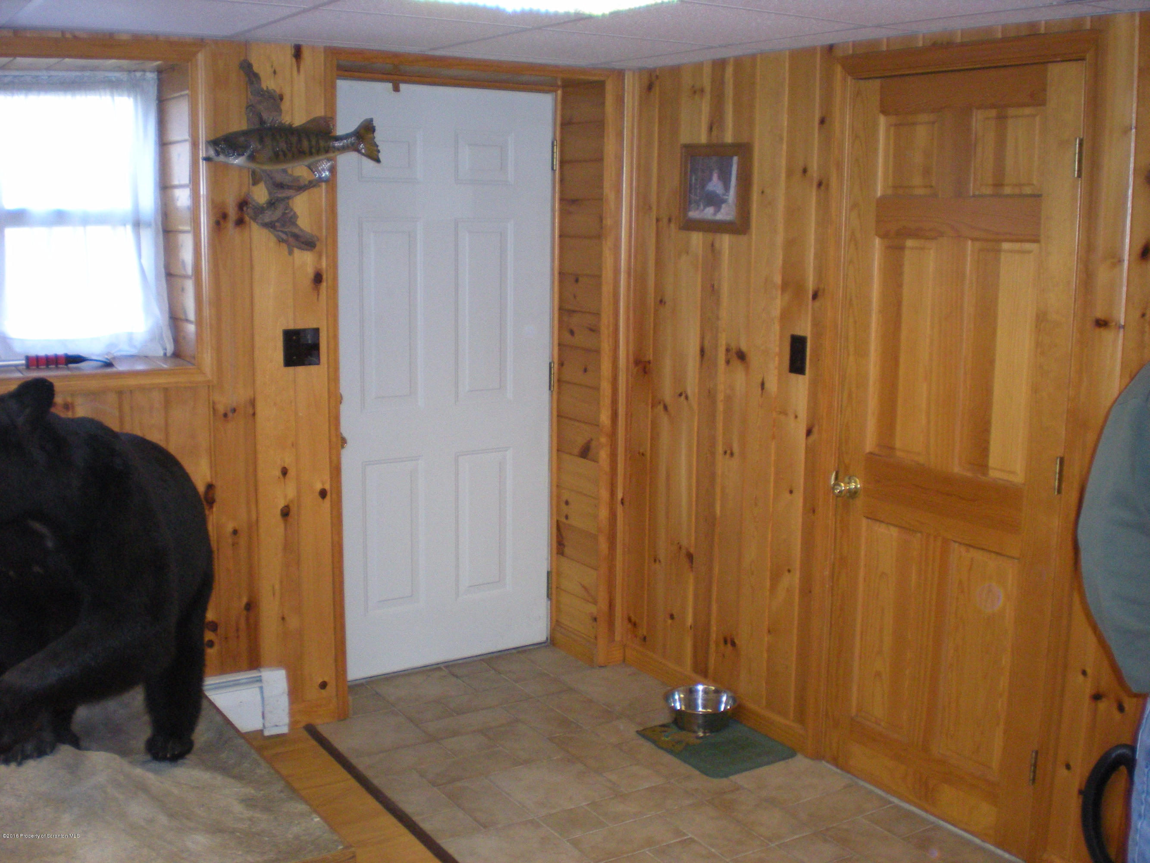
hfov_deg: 49.0
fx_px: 1262
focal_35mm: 38
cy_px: 432
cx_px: 575
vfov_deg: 37.7
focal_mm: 6.3
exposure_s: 1/60
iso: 320
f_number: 3.1
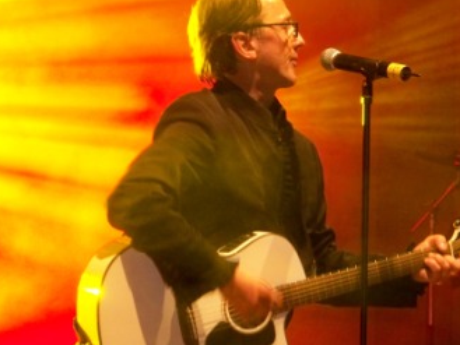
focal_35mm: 211
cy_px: 155
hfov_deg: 9.4
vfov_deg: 7.0
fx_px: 2805
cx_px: 249
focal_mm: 24
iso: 400
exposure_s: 1/40
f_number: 3.6
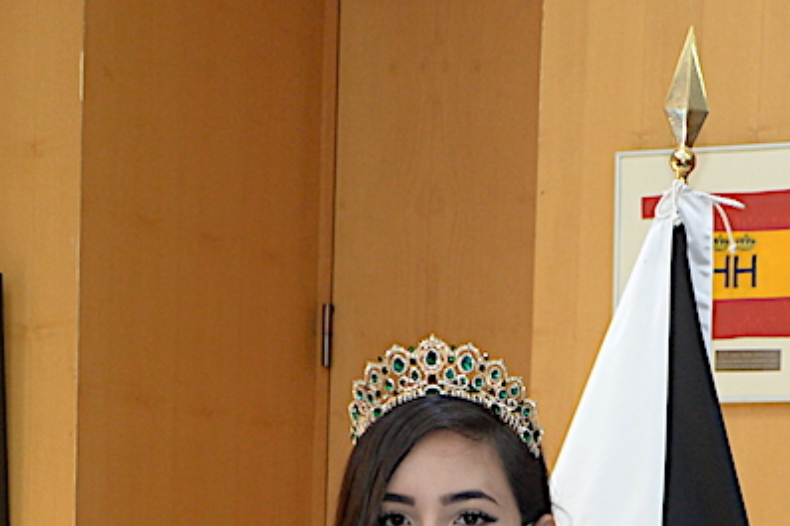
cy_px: 968
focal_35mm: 139
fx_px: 3048
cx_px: 787
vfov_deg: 9.4
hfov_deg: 14.5
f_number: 8
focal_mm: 34
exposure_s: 1/100
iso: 1600
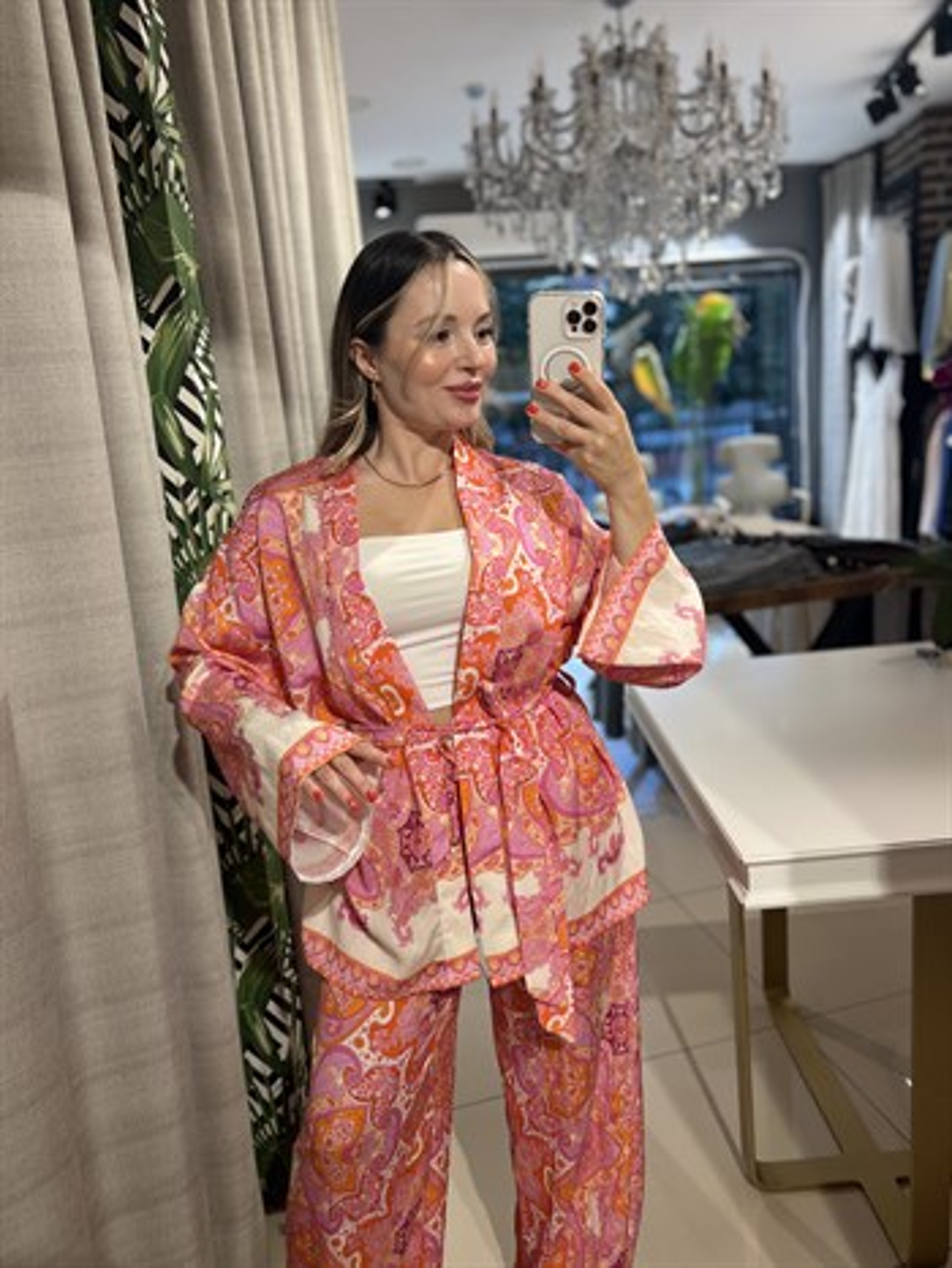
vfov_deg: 67.3
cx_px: 476
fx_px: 953
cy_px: 634
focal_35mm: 26
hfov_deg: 53.1
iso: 40
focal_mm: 5.7
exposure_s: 1/100
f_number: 1.5
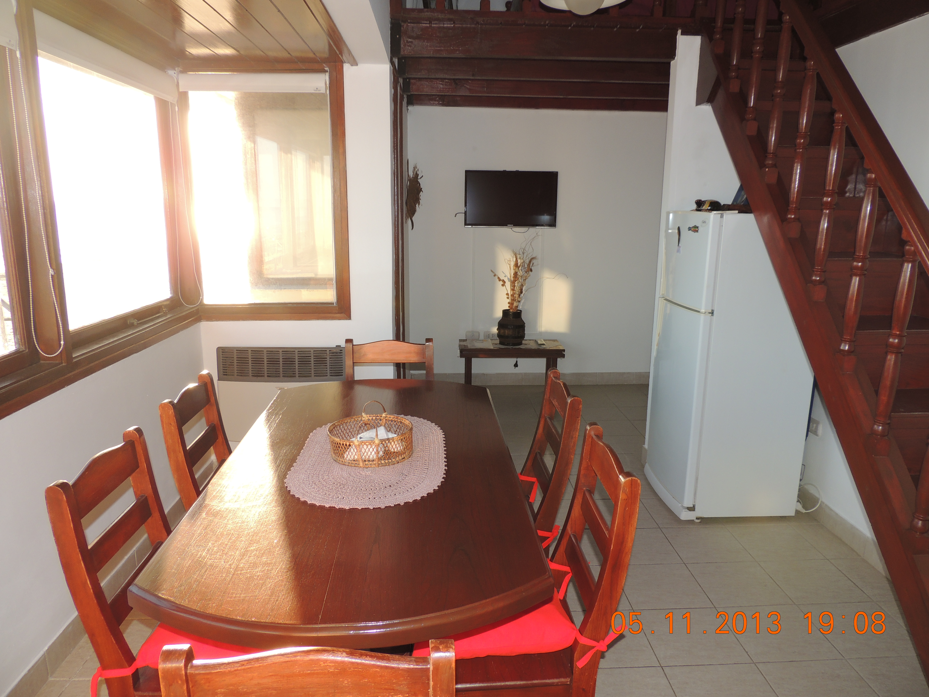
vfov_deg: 56.8
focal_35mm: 24
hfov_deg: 71.6
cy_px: 348
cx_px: 464
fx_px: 644
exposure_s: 1/100
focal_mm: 4.3
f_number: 3
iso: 100
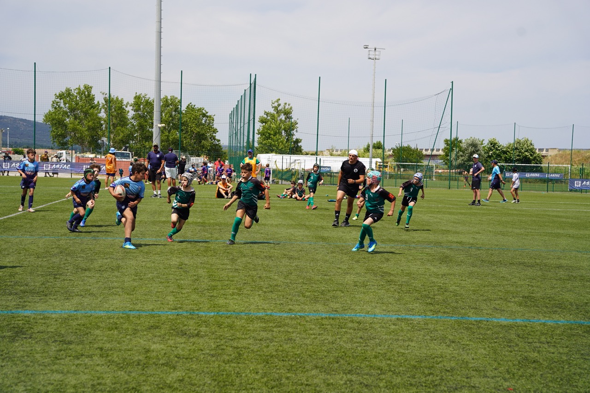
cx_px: 295
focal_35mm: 61
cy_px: 196
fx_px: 1006
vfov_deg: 22.1
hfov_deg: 32.7
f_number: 5
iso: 100
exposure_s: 1/800
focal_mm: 61.4
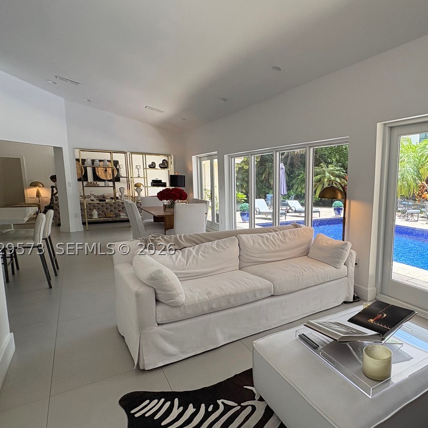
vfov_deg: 71.6
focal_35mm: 21
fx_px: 294
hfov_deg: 68.1
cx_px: 315
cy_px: 249
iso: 64
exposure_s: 1/265
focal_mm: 2.22
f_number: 2.2
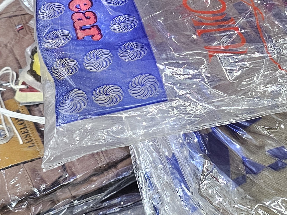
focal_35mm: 84
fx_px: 696
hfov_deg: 23.0
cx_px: 225
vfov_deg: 17.3
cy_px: 27
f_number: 1.7
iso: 250
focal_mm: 6.3
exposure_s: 1/100
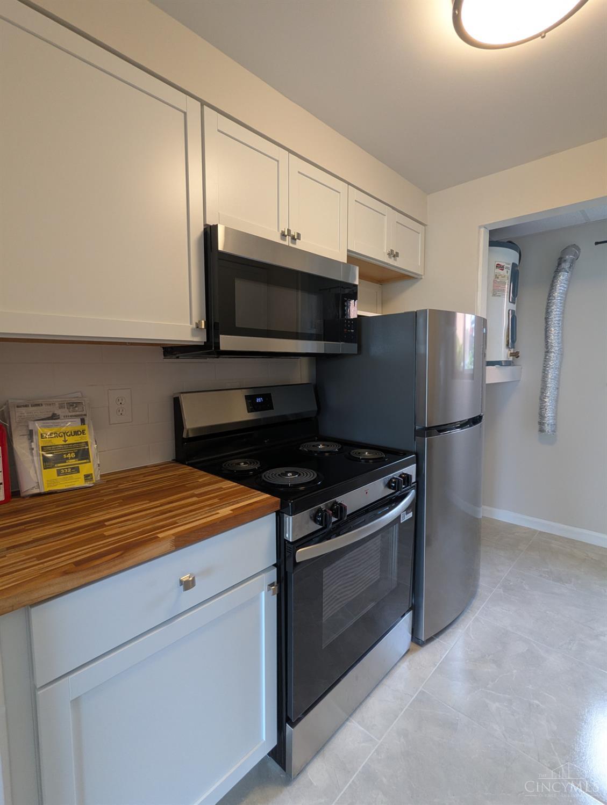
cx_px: 304
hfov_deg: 78.3
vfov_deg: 94.4
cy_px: 402
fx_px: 373
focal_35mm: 16
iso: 97
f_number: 2.2
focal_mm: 2.35
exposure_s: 1/30
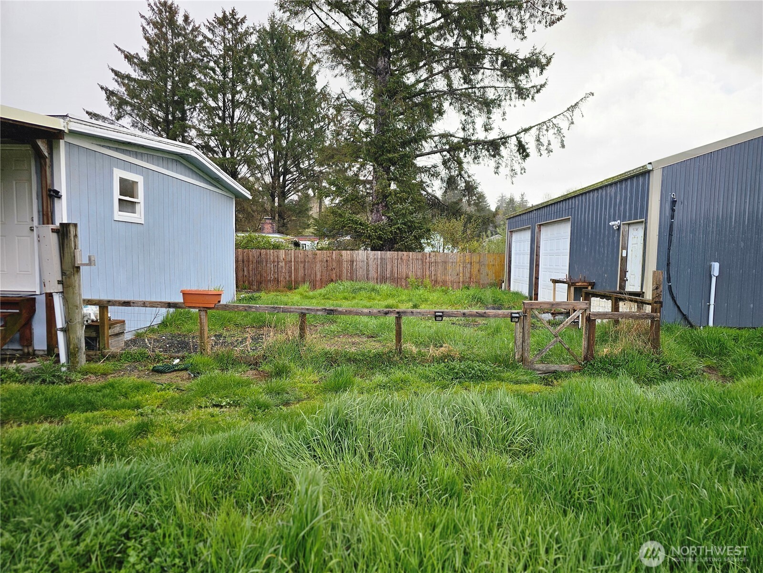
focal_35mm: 23
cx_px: 382
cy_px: 286
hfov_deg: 73.9
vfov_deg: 58.9
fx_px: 507
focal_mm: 6.3
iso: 10
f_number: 1.7
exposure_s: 1/275
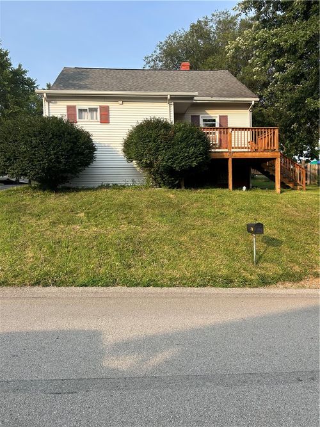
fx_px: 321
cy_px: 214
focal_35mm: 26
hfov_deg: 53.0
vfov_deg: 67.3
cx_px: 160
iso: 50
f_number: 1.5
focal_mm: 5.7
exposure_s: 1/1100
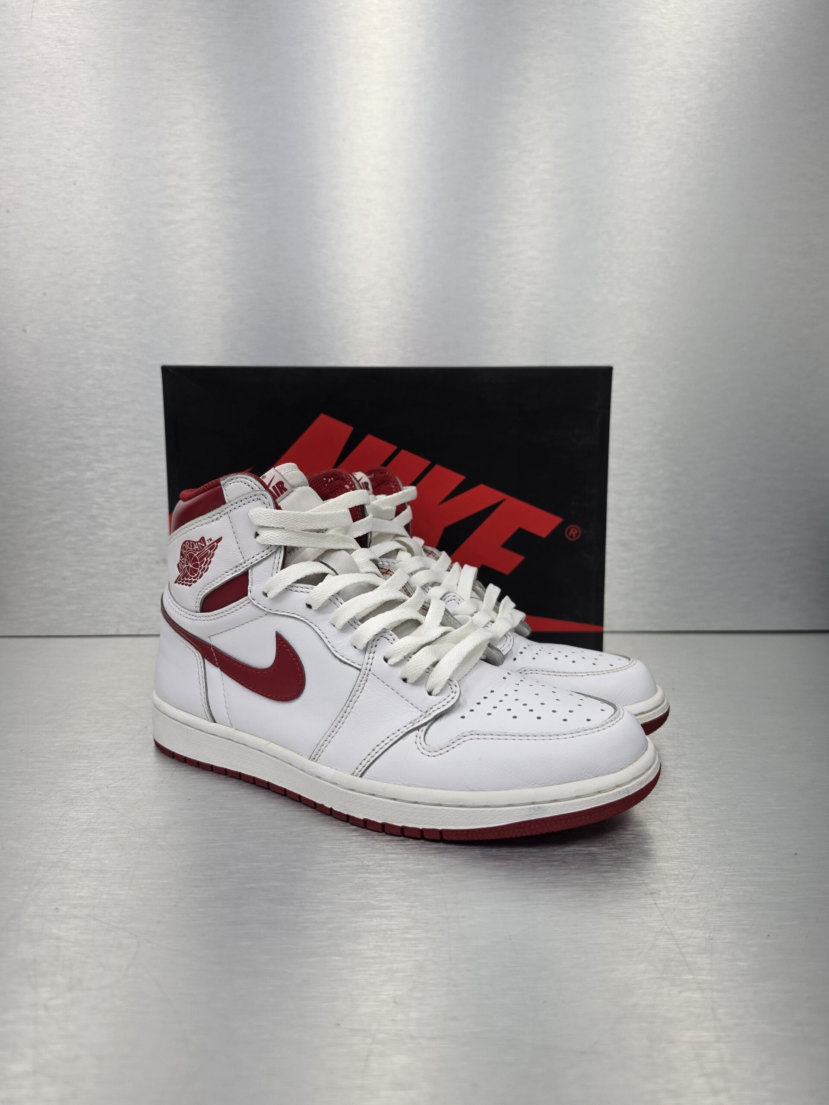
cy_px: 552
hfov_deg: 58.9
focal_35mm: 23
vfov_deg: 73.9
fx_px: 734
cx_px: 414
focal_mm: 6.5
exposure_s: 1/100
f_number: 1.4
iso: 80
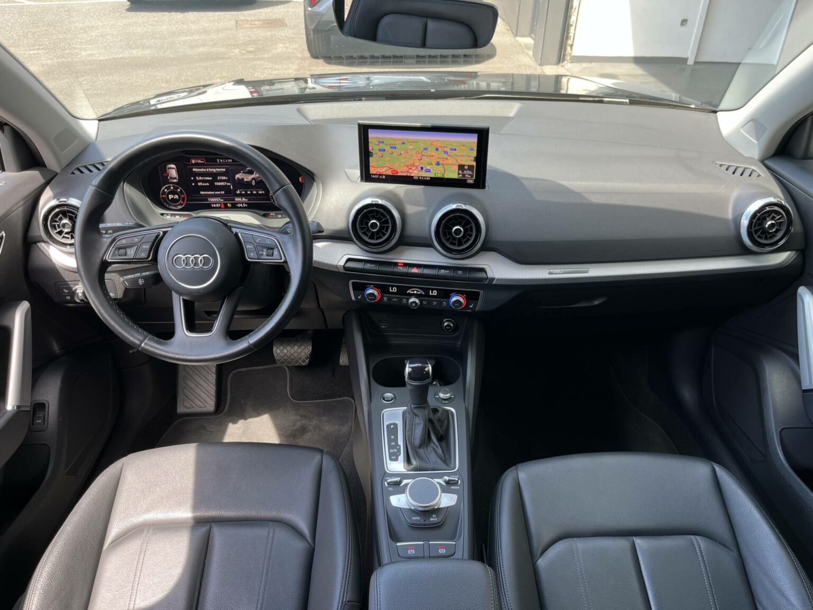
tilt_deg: -34.3
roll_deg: -1.6
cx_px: 406
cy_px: 305
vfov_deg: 53.1
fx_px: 611
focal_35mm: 26
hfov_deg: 67.3
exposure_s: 1/122
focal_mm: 5.1
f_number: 1.6
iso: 40
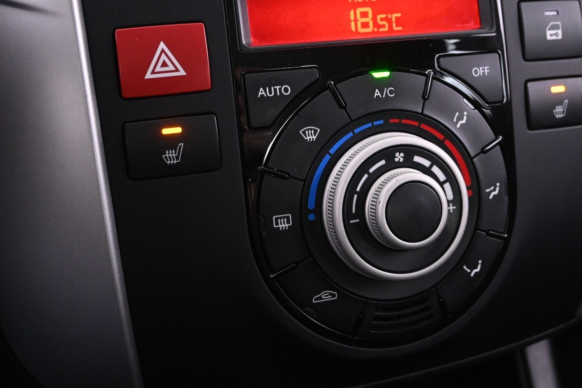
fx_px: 760
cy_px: 142
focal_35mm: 47
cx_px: 359
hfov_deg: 41.6
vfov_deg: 28.5
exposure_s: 1/20
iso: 3200
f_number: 4
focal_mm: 22
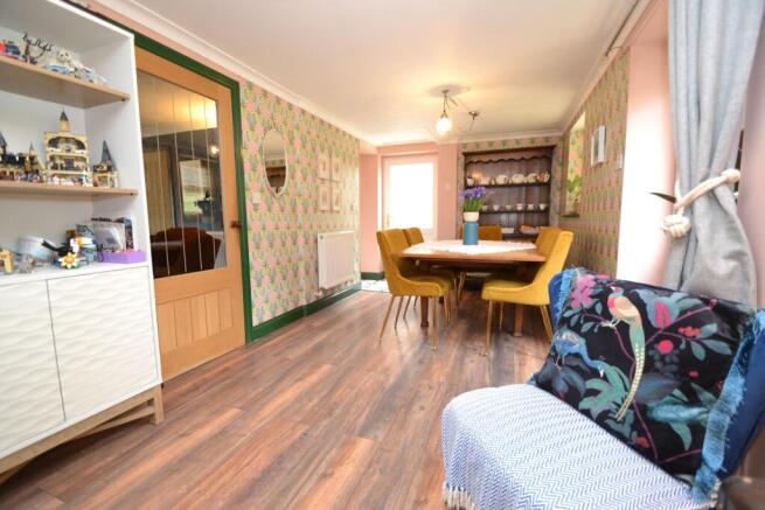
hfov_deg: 100.4
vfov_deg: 77.4
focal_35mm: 15
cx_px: 382
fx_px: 319
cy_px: 255
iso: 2000
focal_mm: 10
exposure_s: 1/60
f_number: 3.5
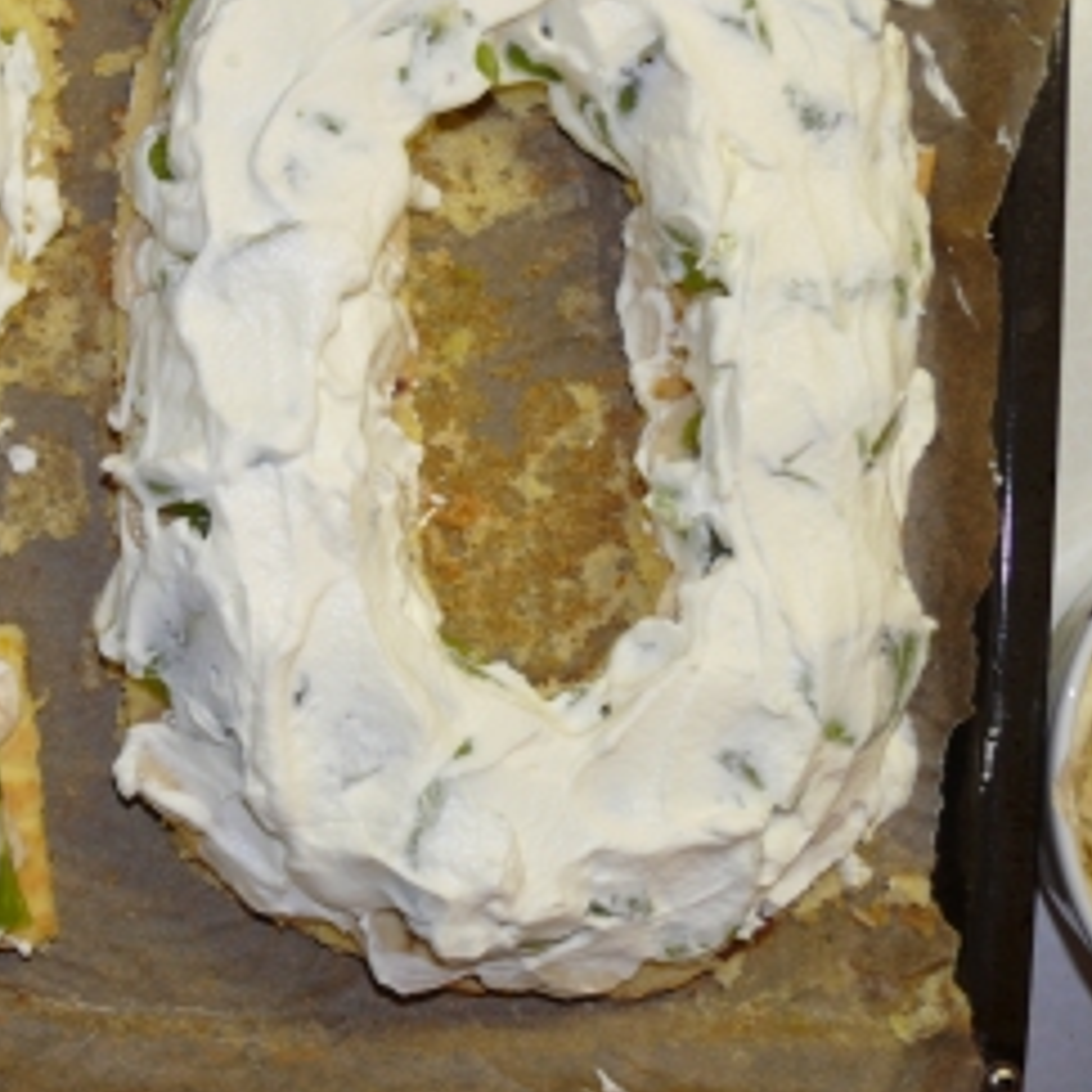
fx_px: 1999
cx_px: 117
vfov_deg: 30.5
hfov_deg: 29.4
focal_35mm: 56
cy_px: 436
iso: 100
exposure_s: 1/30
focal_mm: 7.4
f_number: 2.8
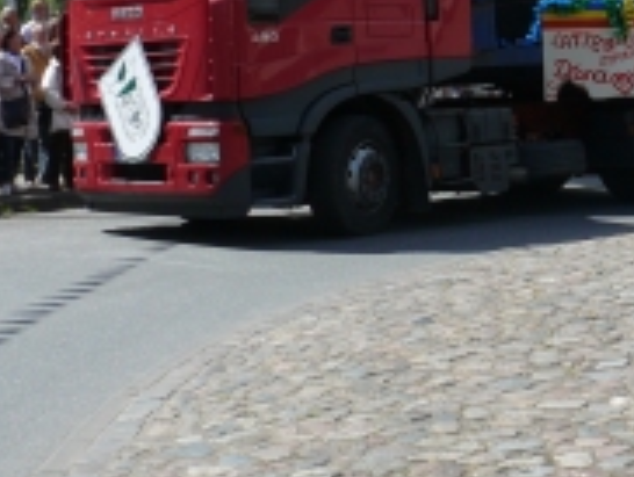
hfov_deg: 19.2
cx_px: 777
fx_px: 1761
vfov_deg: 15.1
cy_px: -19
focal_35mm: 96
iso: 100
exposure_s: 1/800
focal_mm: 7.4
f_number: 4
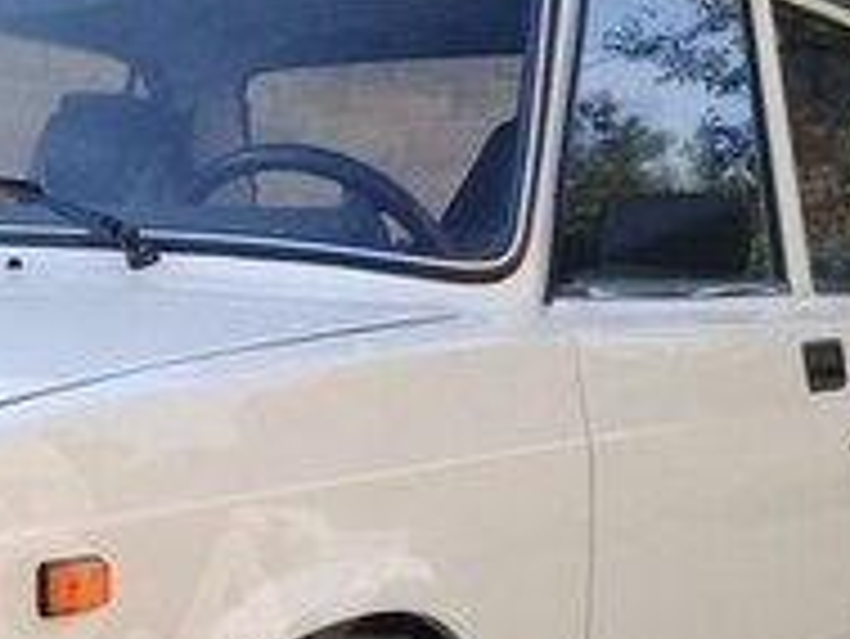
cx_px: -49
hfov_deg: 17.7
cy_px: 596
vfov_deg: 13.6
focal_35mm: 108
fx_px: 2654
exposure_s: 1/287
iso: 50
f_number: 2.2
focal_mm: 3.3
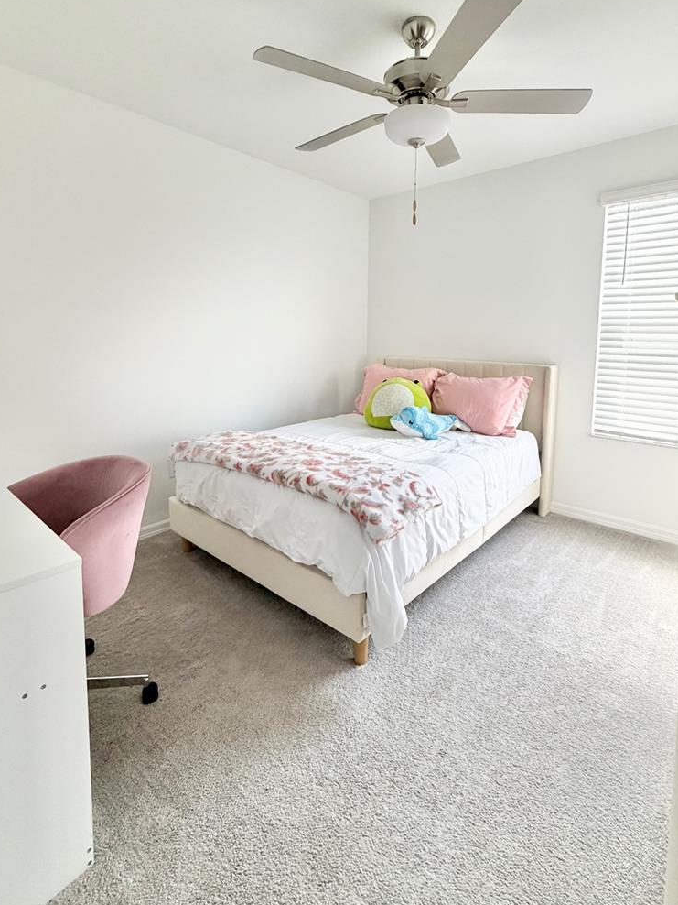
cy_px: 376
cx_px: 355
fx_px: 444
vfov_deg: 90.2
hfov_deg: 74.7
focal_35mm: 17
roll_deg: -0.8
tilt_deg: -5.7
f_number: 2.2
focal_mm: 2.22
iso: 250
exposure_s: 1/121
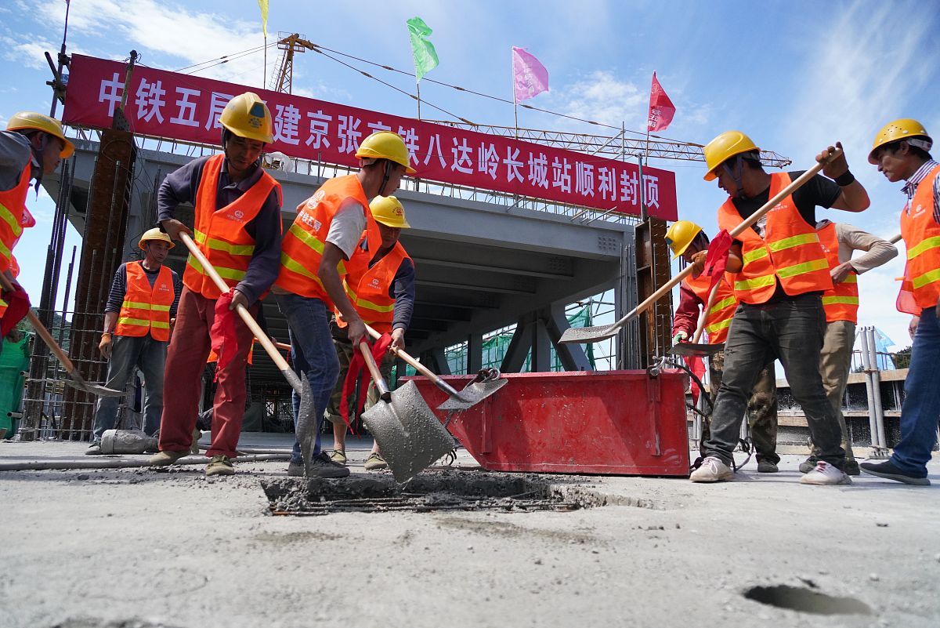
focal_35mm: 24
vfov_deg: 53.2
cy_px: 314
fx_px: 627
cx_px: 470
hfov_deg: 73.7
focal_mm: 24
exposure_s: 1/8000
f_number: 4.5
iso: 3200
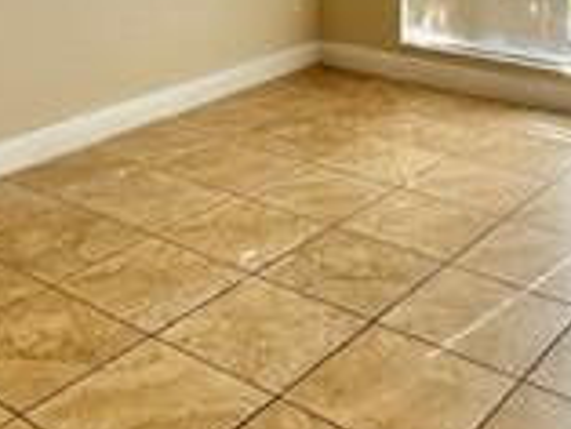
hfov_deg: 33.7
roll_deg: -0.5
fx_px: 941
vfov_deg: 24.0
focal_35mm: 57
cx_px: 265
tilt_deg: -8.4
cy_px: -47
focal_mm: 2.22
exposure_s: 1/299
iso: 40
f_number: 2.2
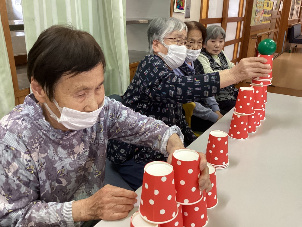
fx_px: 270
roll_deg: -2.0
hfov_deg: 58.4
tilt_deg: -21.6
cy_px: 114
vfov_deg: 45.4
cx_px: 151
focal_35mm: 31
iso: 250
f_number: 2.4
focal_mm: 3.3
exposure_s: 1/60
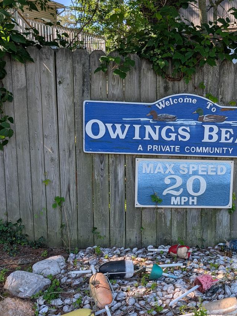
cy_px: 161
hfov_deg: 32.7
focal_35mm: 43
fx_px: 392
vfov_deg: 43.8
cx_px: 191
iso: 20
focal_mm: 6.9
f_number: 1.68
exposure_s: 1/1764
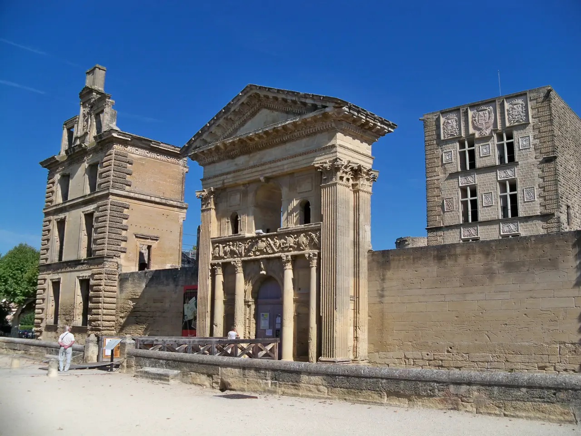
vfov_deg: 40.7
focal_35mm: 35
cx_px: 290
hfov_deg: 52.6
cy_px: 218
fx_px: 587
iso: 80
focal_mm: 6.2
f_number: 3.5
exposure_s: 1/1000
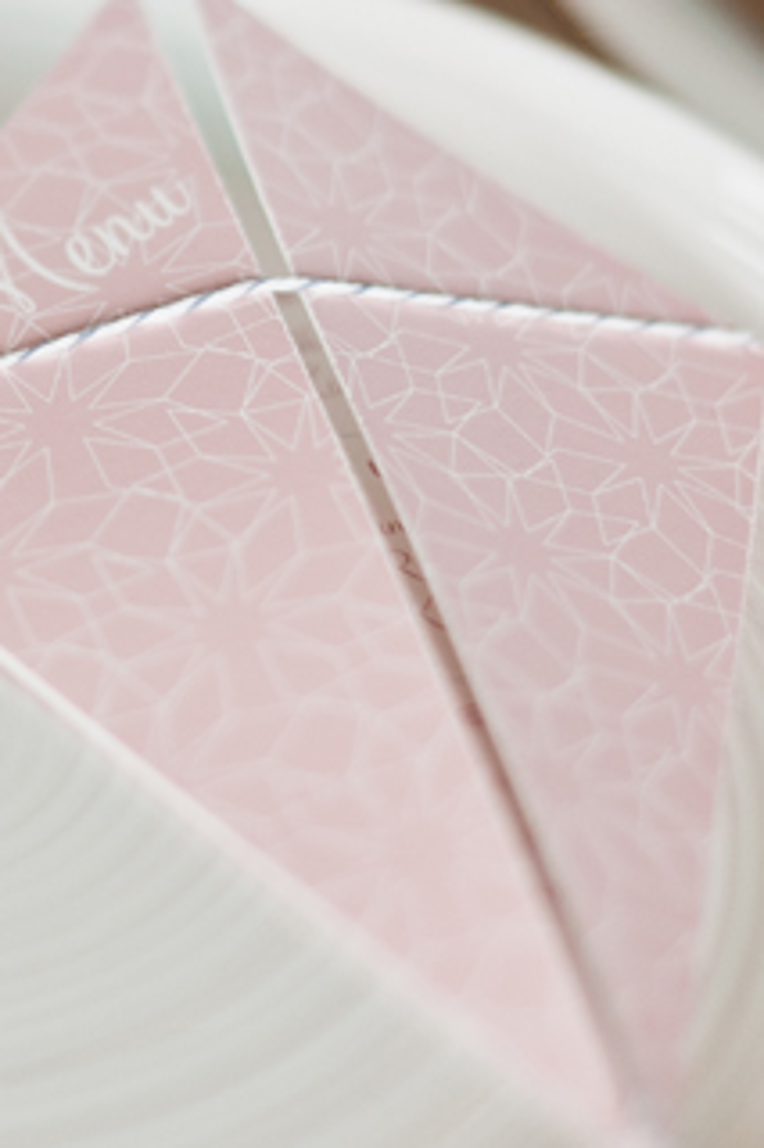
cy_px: 29
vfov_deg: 14.4
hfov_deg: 9.6
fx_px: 4493
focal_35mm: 141
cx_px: -50
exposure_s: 1/400
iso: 200
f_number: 2
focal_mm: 50
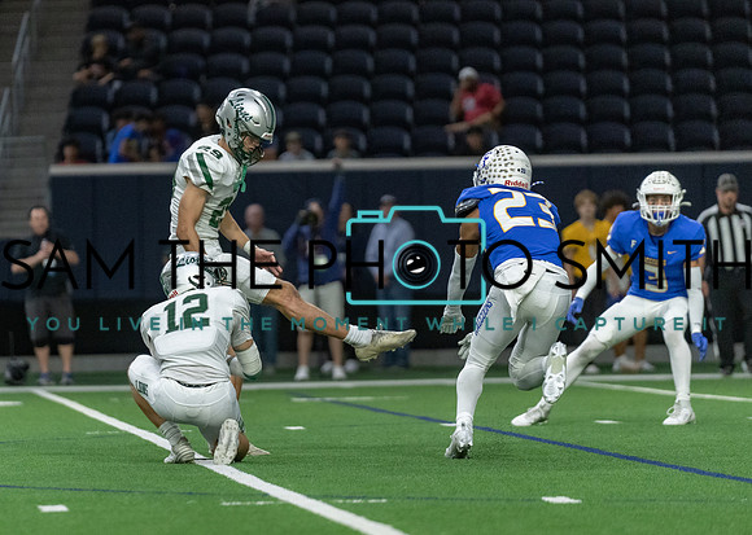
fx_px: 5933
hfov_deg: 7.2
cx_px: 223
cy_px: 237
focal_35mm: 278
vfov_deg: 5.2
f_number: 2.8
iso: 4000
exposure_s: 1/1000
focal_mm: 200
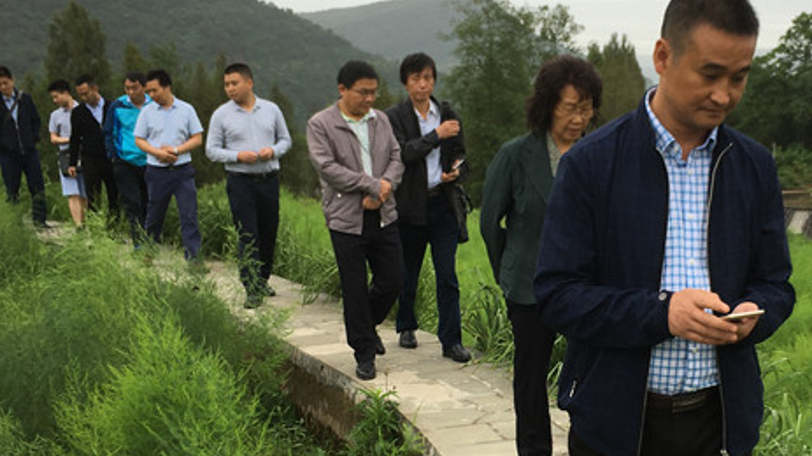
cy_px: 315
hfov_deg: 35.6
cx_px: 559
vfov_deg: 20.6
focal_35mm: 58
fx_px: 1248
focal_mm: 4.15
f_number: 2.2
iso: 25
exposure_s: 1/339
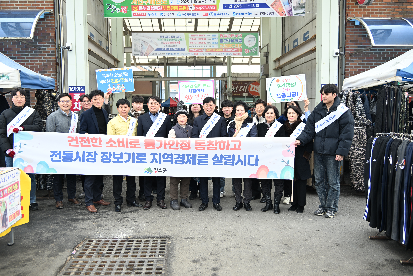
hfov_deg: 55.8
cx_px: 200
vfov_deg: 38.9
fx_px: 390
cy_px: 138
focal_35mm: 34
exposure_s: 1/40
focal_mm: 33
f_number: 4.2
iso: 160
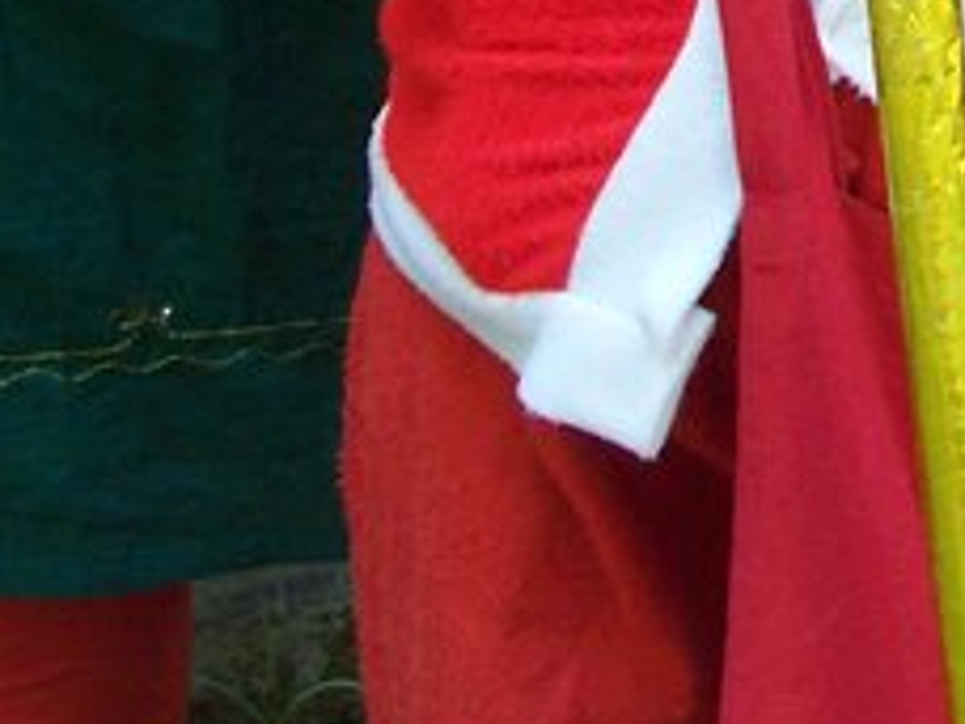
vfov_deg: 8.6
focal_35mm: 162
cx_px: 2023
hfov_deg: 10.9
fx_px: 4516
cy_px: -843
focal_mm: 7.54
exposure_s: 1/60
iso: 125
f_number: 2.8
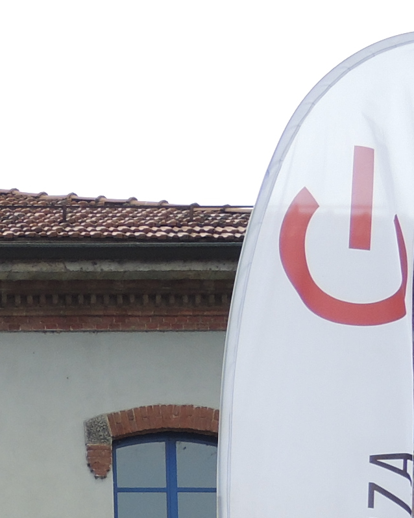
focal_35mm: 137
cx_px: -380
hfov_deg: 10.5
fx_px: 2099
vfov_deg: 13.4
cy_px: 735
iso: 80
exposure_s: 1/1000
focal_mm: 6
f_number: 2
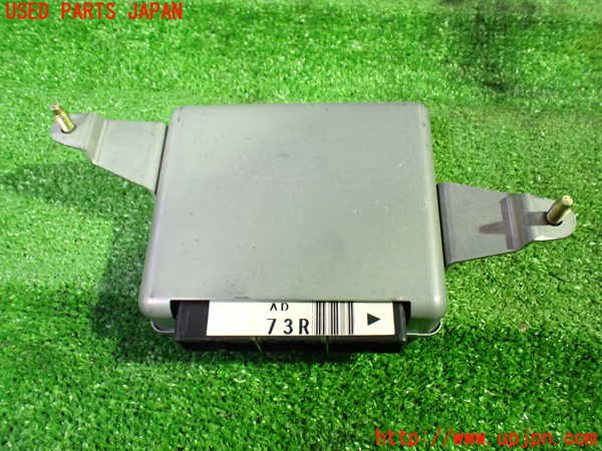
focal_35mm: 30
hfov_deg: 60.0
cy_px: 226
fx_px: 522
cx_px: 301
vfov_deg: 46.8
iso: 1000
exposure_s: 1/30
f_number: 2.3
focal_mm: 5.4
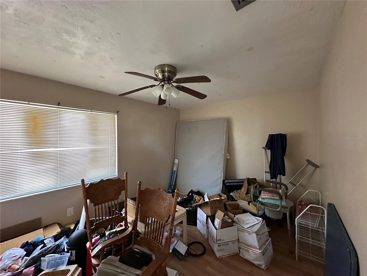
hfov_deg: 102.1
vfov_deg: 85.7
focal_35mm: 14
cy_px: 138
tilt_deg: +0.5
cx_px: 184
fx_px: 148
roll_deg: +1.2
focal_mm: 2.22
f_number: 2.2
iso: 1000
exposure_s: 1/60
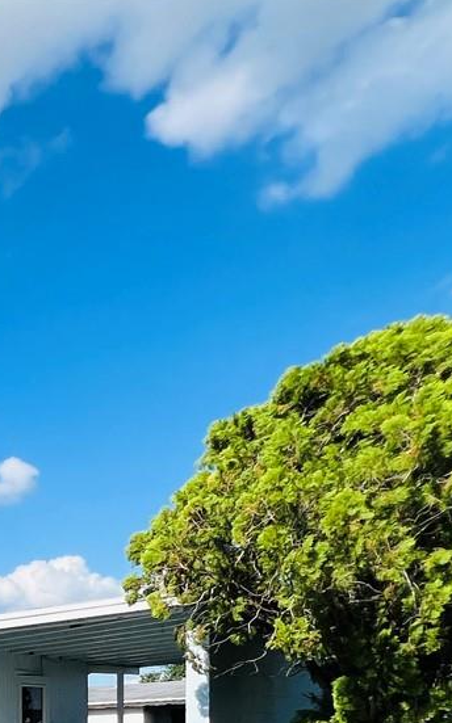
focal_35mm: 40
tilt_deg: +0.1
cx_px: -396
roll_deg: +1.1
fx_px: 789
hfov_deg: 20.4
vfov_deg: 40.5
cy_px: 782
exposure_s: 1/1206
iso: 32
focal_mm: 1.57
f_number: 1.8
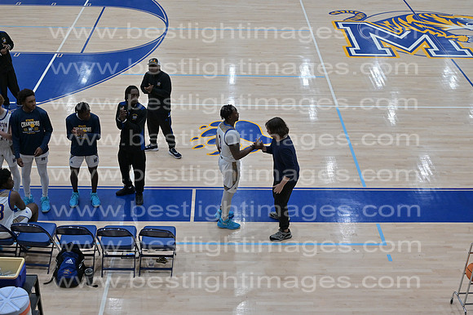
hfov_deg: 39.6
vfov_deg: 27.0
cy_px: 158
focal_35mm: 50
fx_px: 657
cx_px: 236
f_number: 4
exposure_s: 1/400
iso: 2500
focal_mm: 50
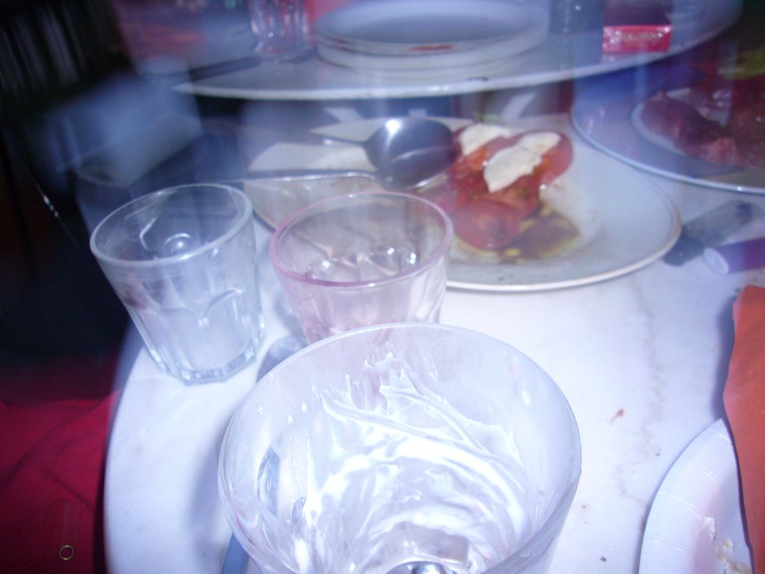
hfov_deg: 63.4
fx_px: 619
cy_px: 287
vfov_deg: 49.7
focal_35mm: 28
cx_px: 382
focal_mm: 4.6
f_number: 2.8
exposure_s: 1/30
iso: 100
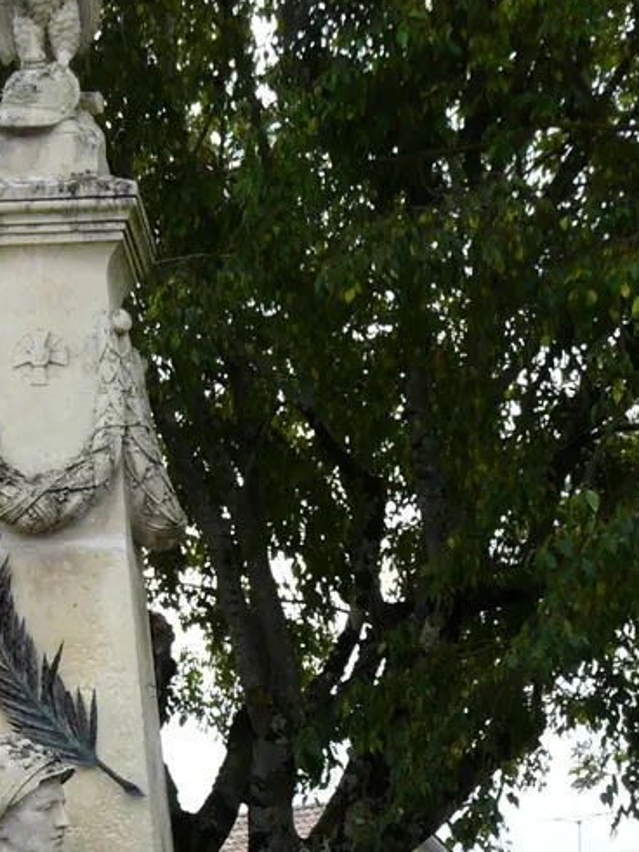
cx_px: 50
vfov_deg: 16.1
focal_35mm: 120
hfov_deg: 12.2
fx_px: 2955
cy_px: 852
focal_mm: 7.5
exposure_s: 1/250
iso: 100
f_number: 5
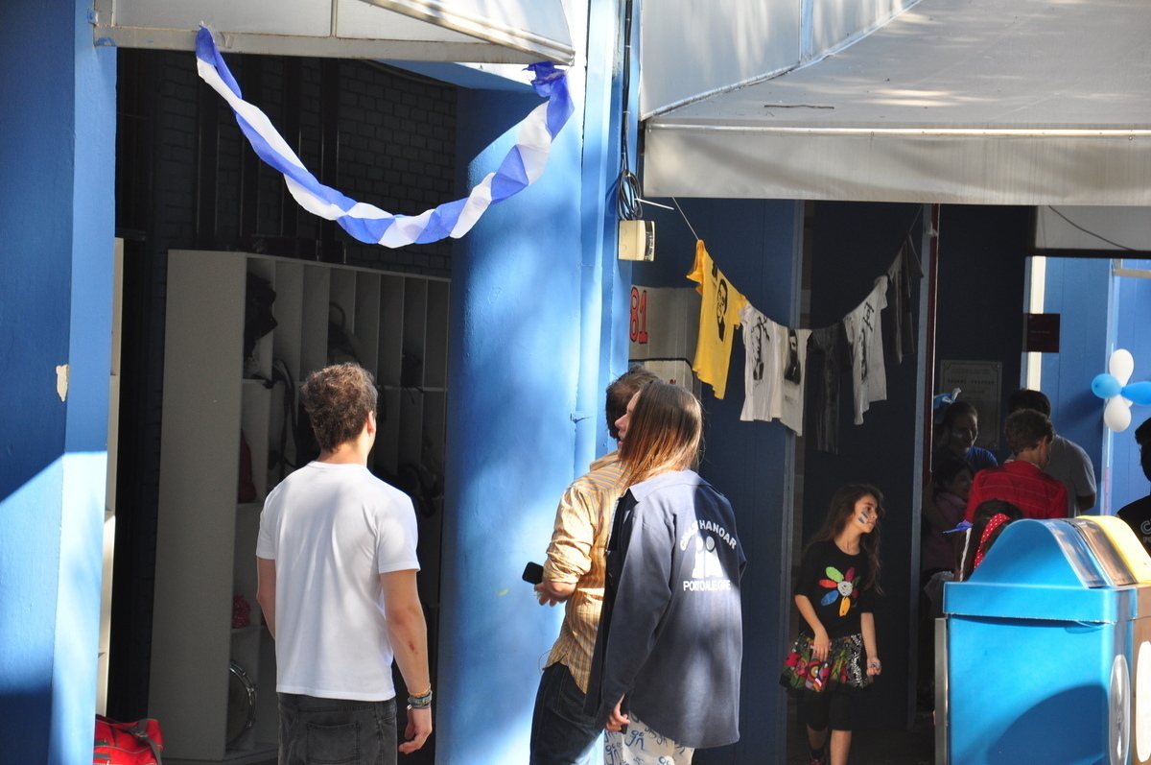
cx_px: 576
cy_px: 382
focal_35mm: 128
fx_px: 4071
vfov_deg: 10.7
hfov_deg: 16.1
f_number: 5.6
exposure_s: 1/200
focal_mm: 85
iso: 400
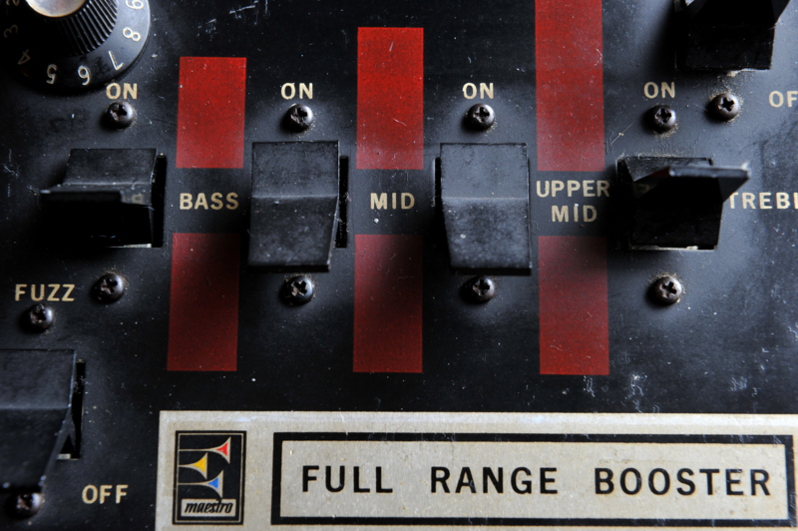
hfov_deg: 28.9
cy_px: 266
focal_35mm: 70
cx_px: 399
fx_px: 1550
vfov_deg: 19.4
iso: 800
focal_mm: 70
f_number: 11
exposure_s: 1/2.5
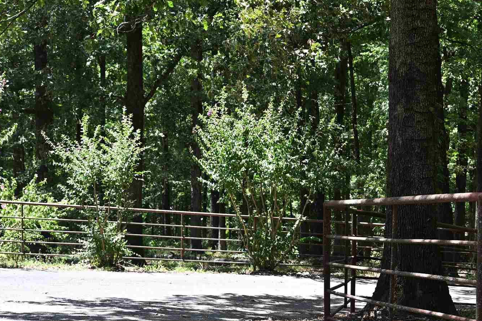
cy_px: 171
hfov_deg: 25.1
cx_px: 351
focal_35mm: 80
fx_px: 1071
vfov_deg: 17.1
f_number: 4.5
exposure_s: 1/250
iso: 200
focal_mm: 35
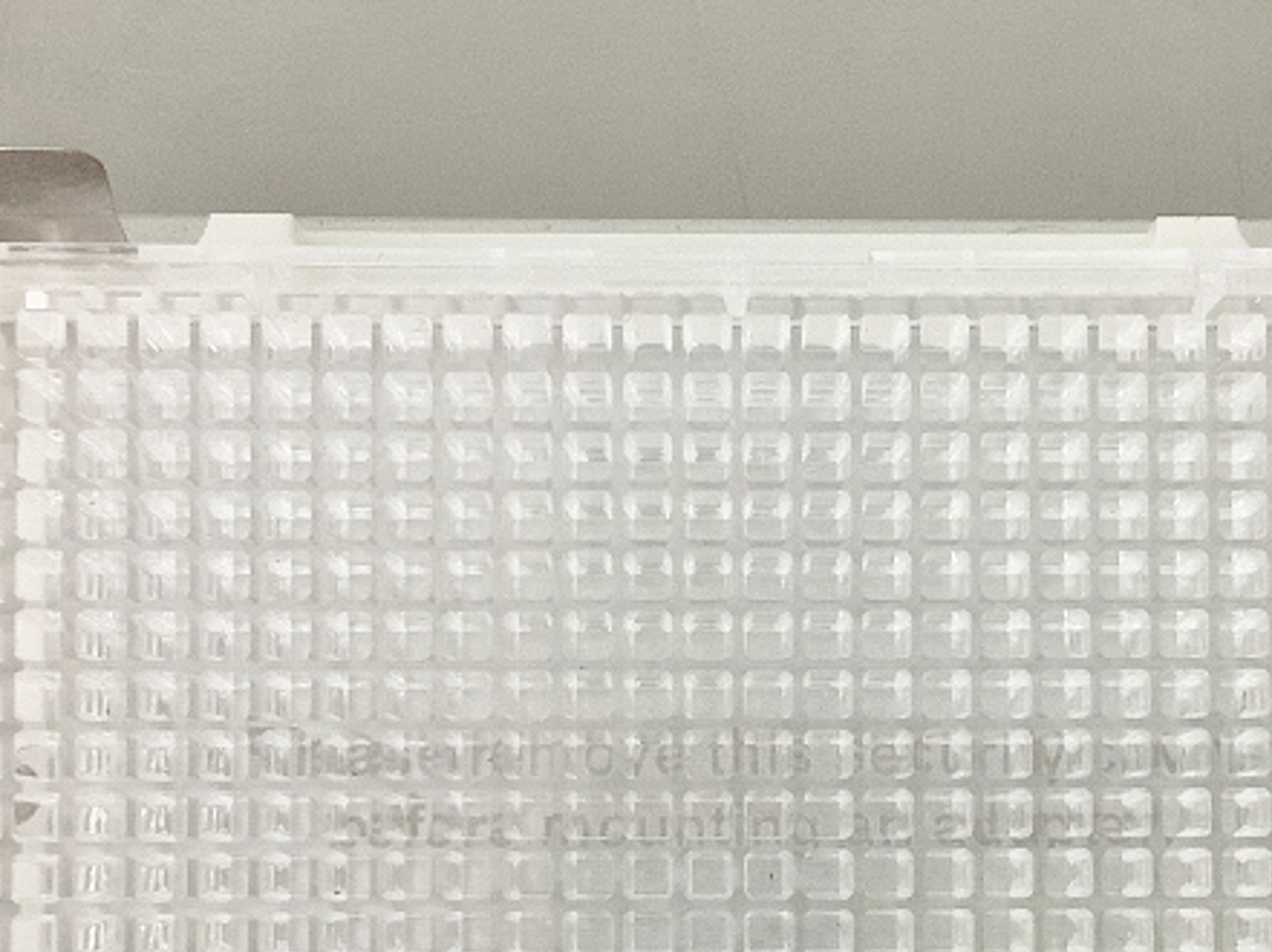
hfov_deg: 27.0
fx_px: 2644
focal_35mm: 72
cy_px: 737
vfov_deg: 20.2
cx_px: 787
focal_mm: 3.3
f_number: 2.4
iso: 250
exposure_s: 1/60
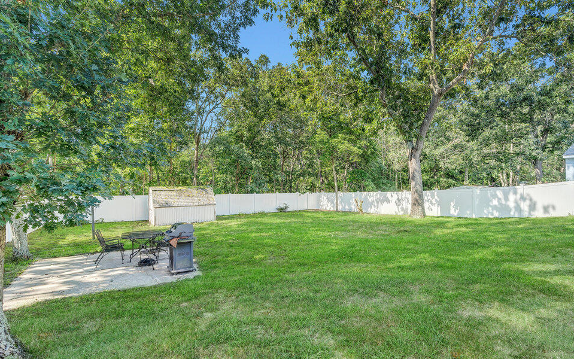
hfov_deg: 94.3
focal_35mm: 17
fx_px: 266
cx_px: 296
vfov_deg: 68.0
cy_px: 189
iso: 200
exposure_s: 1/30
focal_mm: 16
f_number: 8
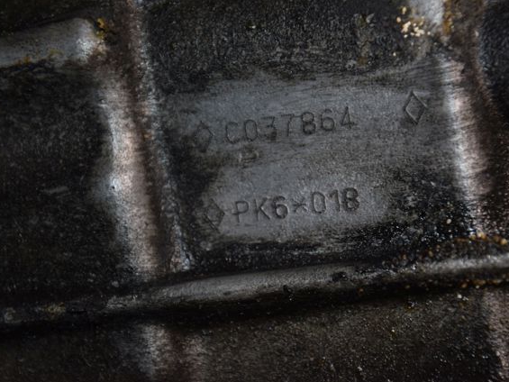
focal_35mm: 172
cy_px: 191
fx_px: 2523
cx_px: 252
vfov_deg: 8.7
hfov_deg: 11.5
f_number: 5.6
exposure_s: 1/60
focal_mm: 105
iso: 800
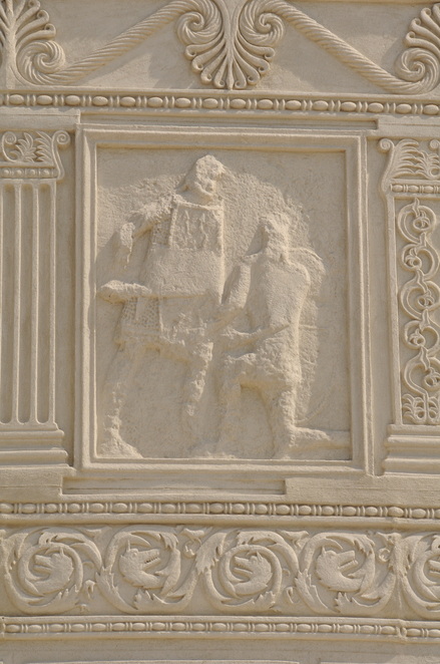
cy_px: 332
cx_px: 220
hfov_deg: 8.7
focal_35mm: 158
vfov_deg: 13.1
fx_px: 2898
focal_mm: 105
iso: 320
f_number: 13
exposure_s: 1/640
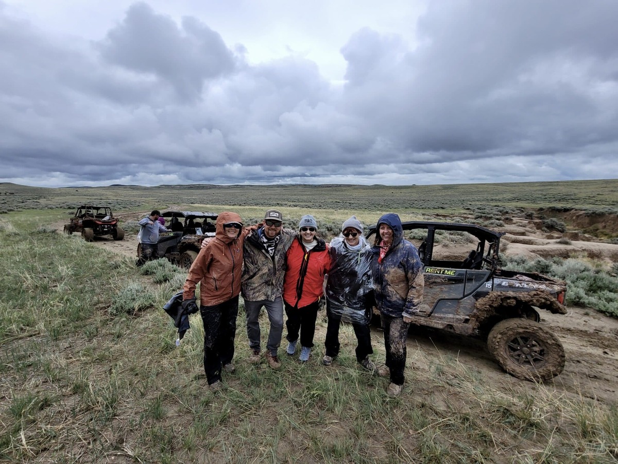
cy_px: 232
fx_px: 232
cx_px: 309
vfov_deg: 89.9
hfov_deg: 106.2
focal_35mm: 13
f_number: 2.2
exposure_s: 1/2760
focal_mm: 2.2
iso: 64
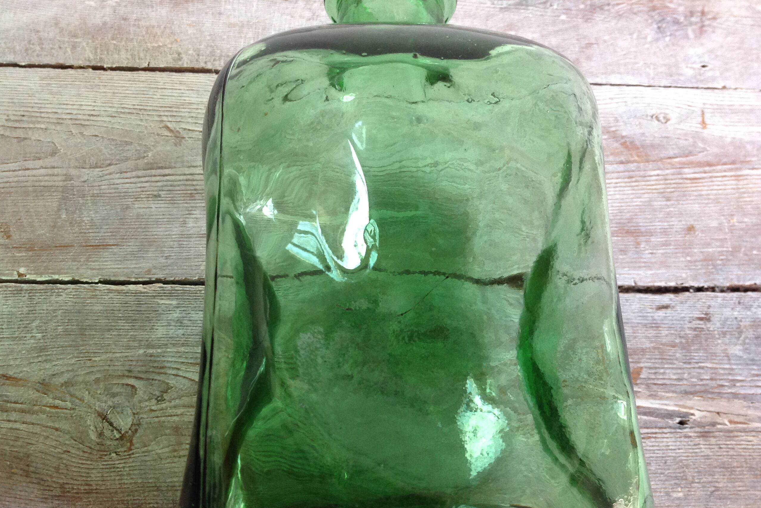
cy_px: 289
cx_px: 382
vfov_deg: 35.9
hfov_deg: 51.9
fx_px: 782
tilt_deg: -71.6
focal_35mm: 37
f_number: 2.4
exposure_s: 1/15
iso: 125
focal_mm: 4.28
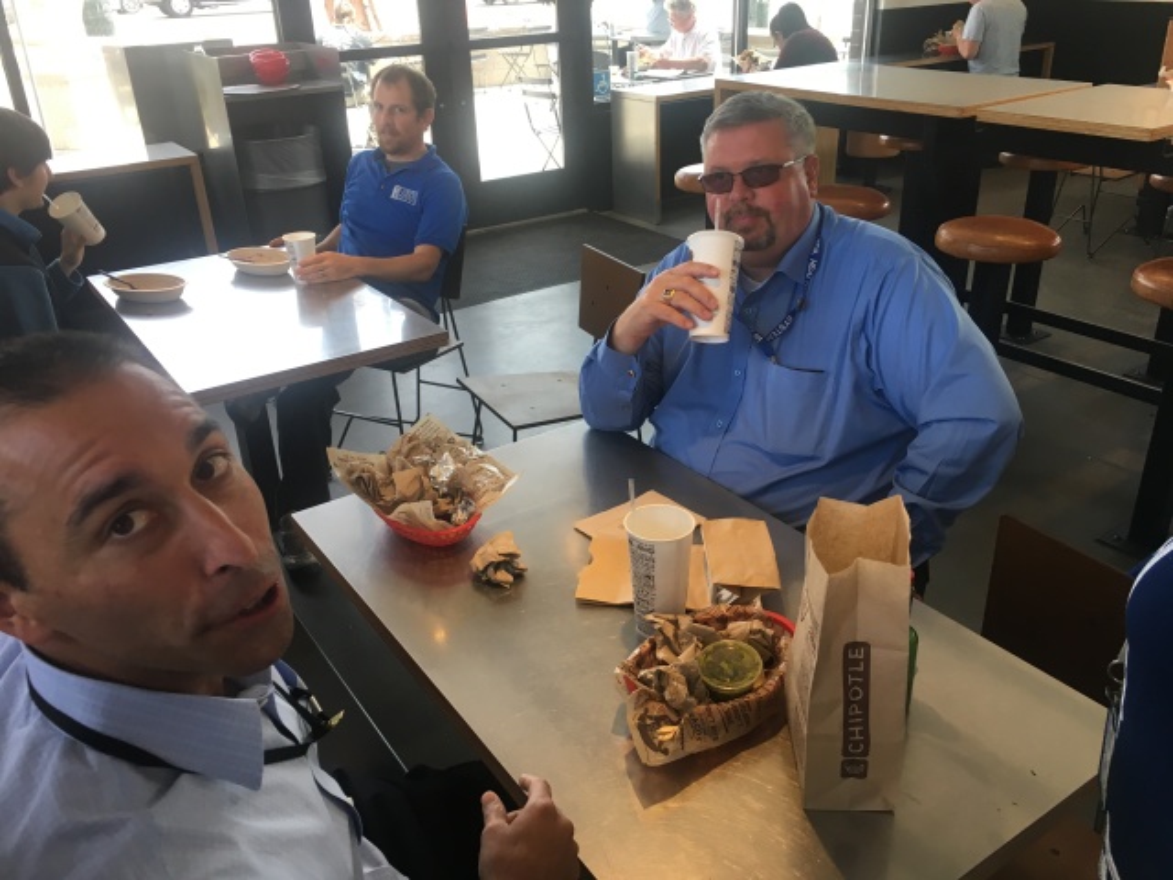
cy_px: 440
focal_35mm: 29
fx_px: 983
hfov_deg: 61.7
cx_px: 586
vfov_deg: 48.2
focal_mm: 4.15
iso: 32
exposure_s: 1/40
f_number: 2.2
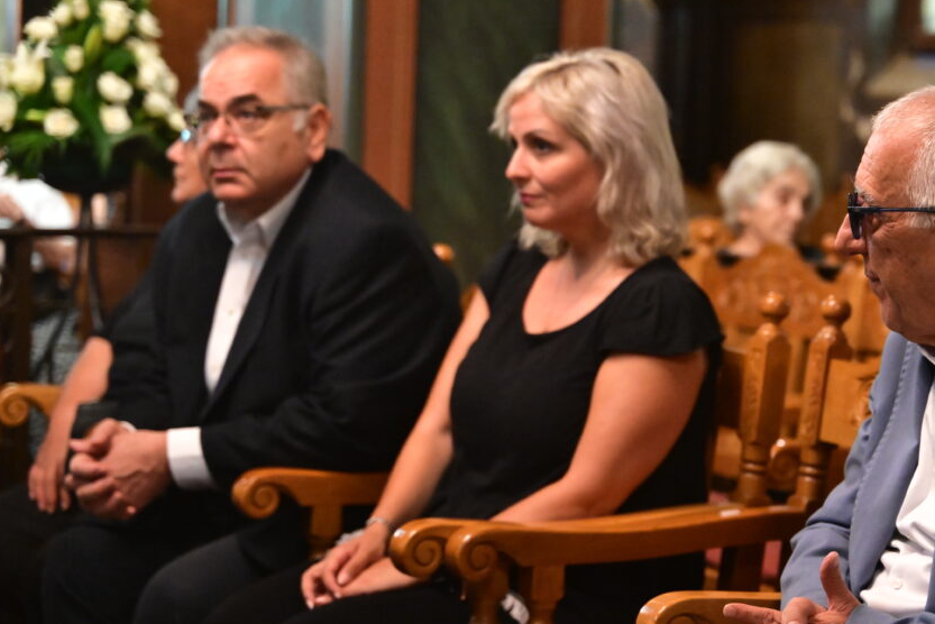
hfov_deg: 18.9
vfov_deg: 12.7
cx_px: 630
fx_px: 2806
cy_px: 334
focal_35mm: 108
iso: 8000
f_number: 3.2
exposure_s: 1/160
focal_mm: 75
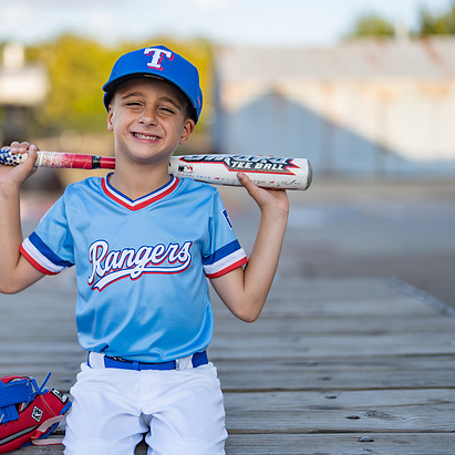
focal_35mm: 69
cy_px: 213
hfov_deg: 24.8
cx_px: 123
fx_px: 1026
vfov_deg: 25.0
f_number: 1.2
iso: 100
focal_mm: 50
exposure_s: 1/2000
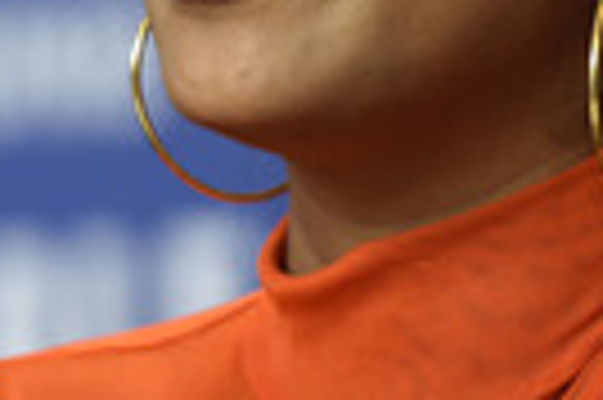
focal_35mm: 1007
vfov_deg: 1.4
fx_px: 16847
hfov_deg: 2.1
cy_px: -112
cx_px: 52
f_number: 2.8
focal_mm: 200
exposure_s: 1/320
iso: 640
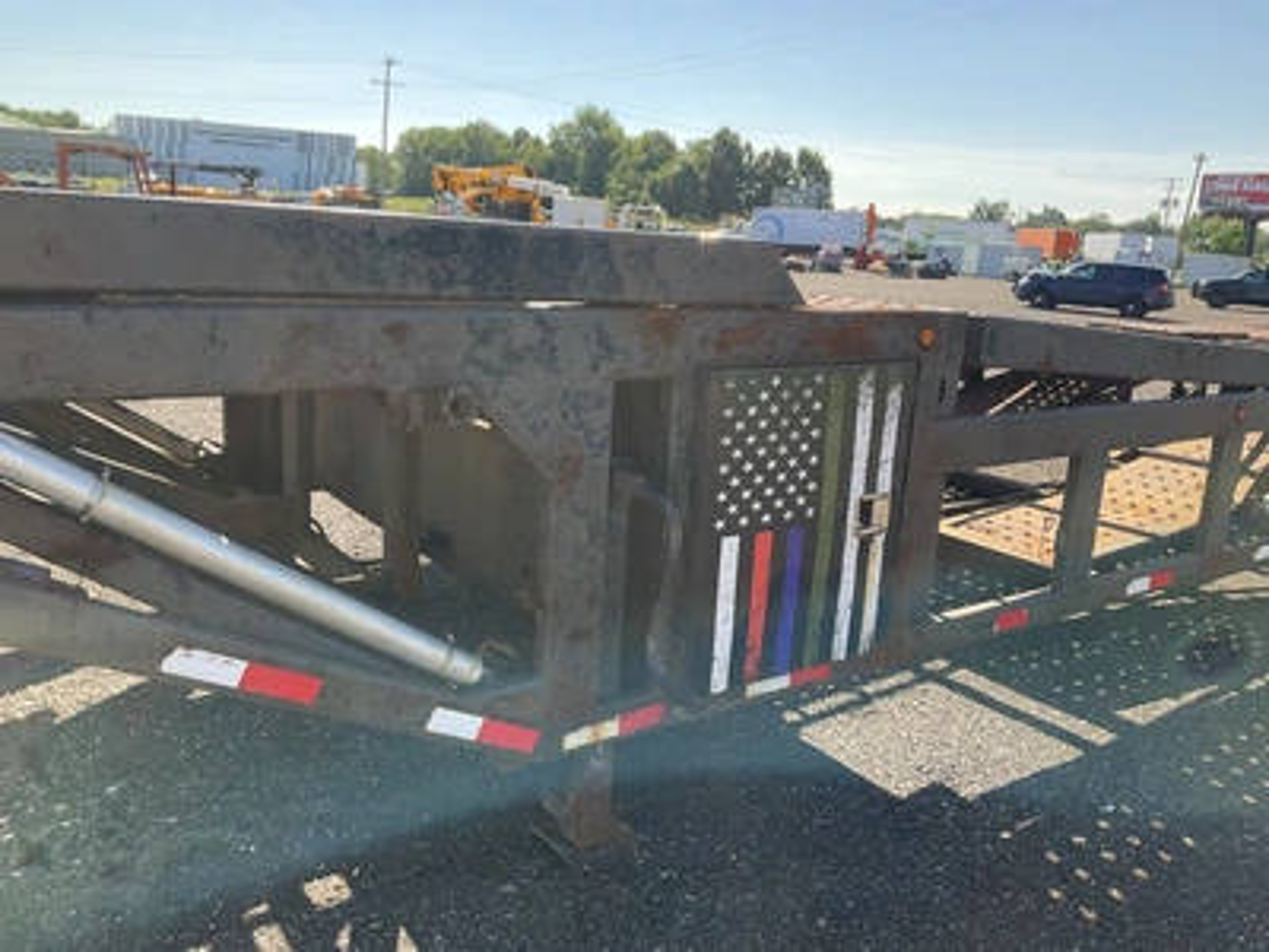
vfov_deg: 48.2
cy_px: 476
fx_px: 1063
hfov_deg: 61.7
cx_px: 634
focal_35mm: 29
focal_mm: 3
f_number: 1.8
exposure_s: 1/586
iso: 25
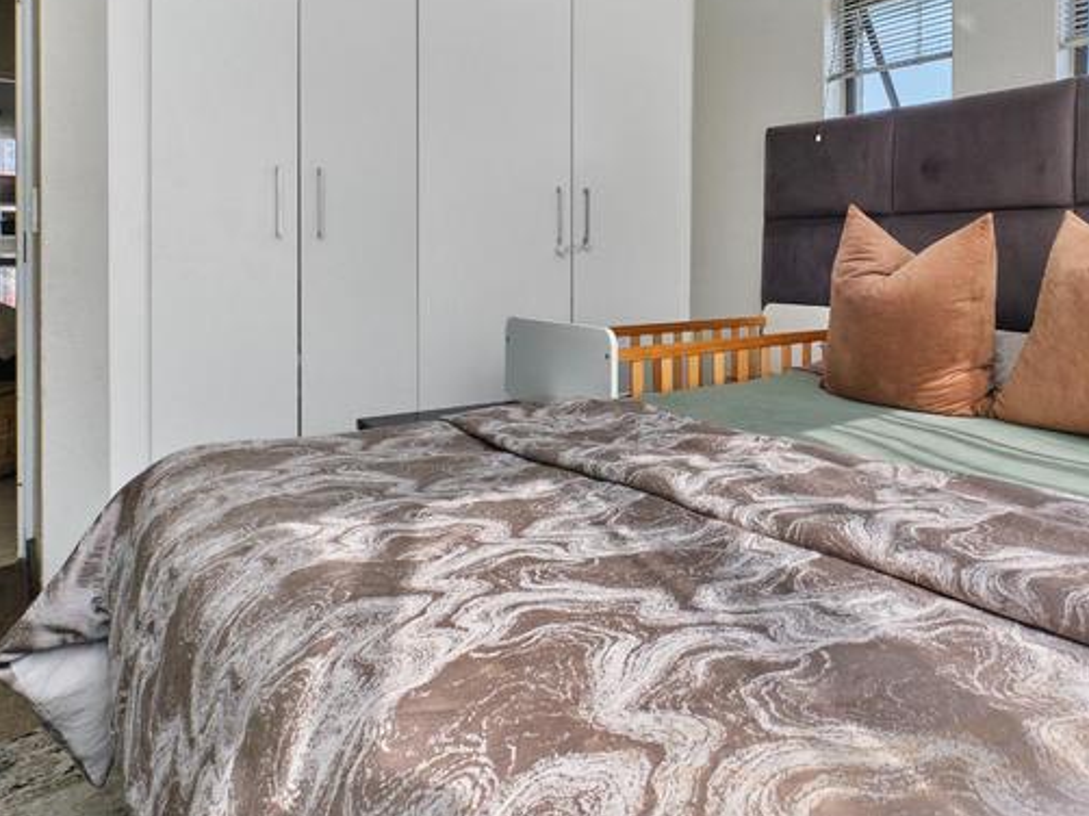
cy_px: 268
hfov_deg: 68.0
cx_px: 848
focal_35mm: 23
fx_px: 723
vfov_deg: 57.5
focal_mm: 10
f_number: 10
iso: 500
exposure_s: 1/200
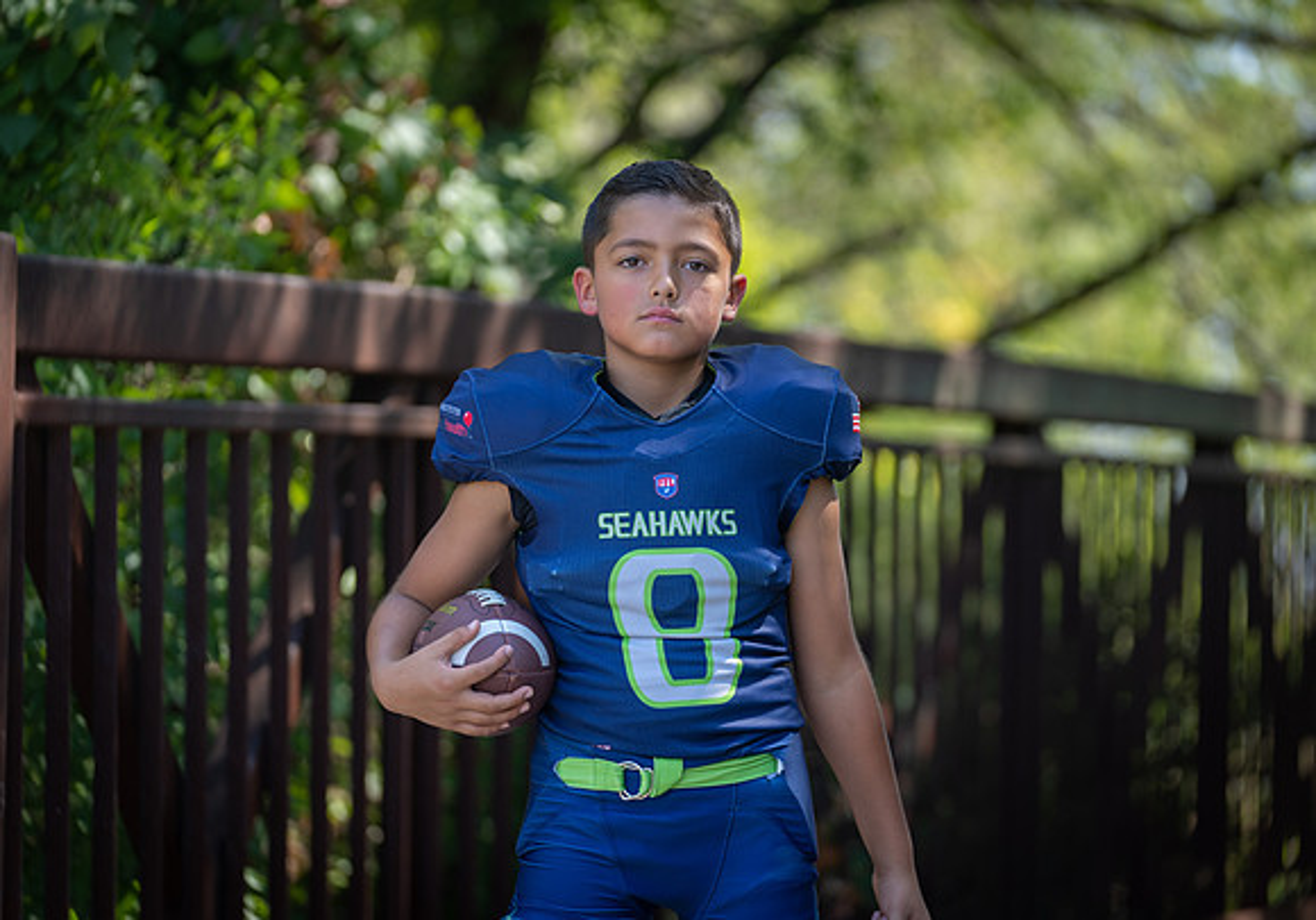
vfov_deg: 9.5
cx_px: 668
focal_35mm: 150
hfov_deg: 13.5
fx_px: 5552
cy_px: 426
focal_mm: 134
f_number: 2.8
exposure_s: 1/320
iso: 100
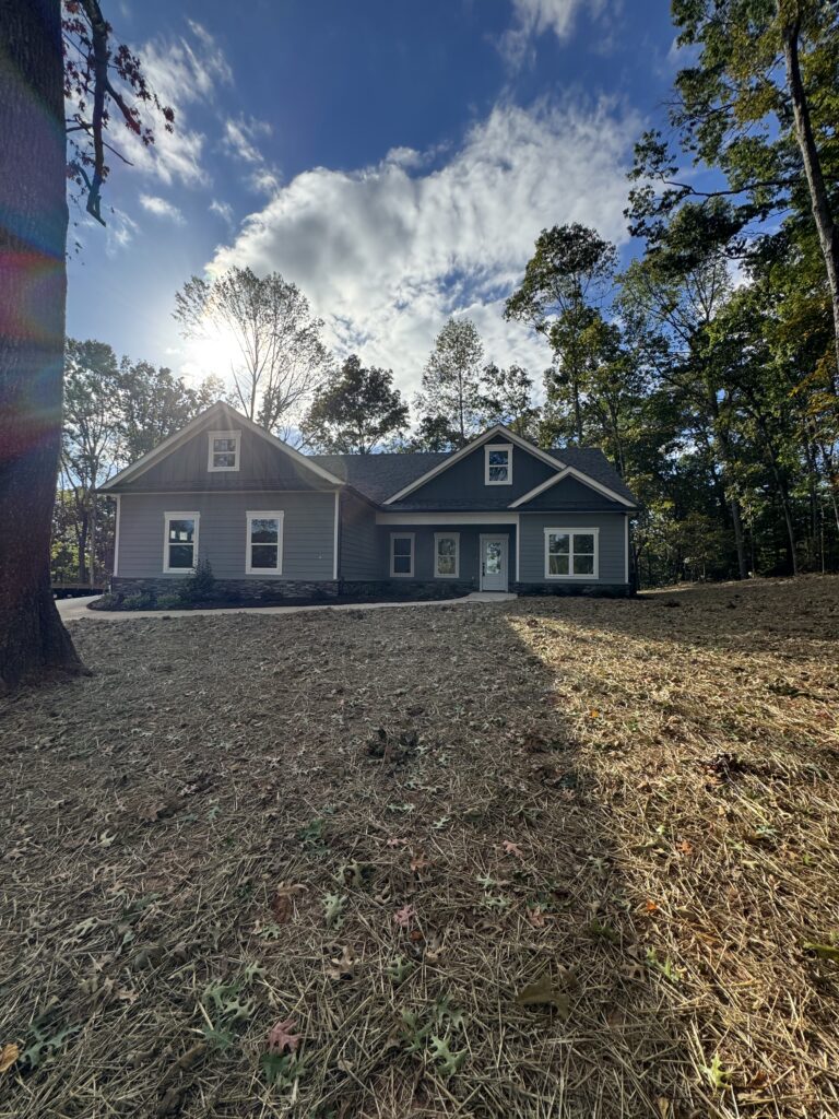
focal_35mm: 14
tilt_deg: +2.3
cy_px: 560
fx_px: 452
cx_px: 420
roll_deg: -0.4
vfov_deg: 102.1
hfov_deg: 85.7
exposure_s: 1/1567
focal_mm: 2.22
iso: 50
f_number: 2.2
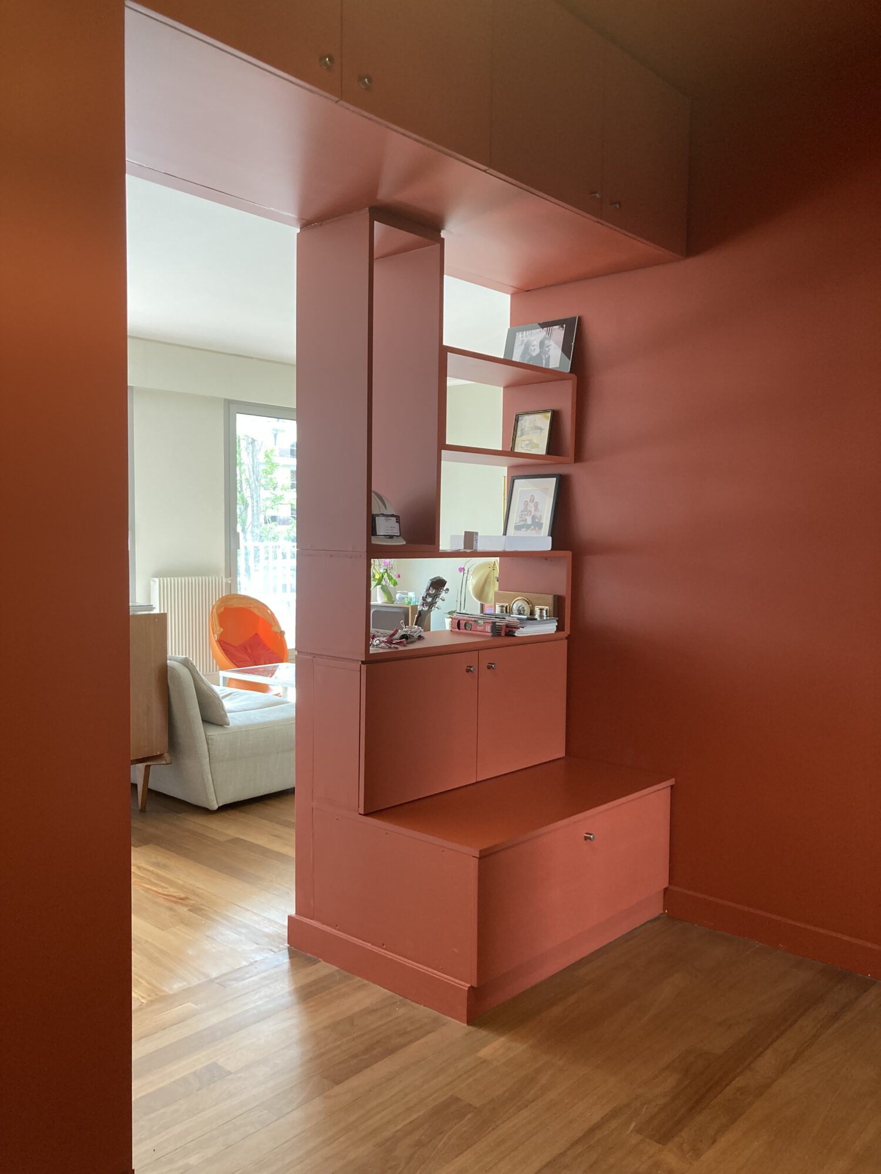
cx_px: 440
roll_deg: -1.9
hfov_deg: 49.7
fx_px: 950
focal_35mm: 28
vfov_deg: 63.4
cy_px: 587
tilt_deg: -2.8
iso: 100
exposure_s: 1/60
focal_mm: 3.99
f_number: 1.8
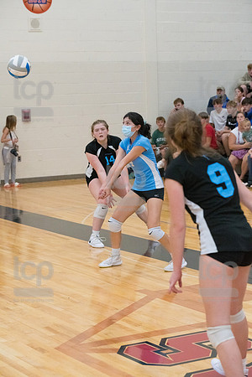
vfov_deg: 22.1
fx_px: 966
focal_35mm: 92
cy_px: 188
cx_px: 126
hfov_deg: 14.9
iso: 6400
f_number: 4.5
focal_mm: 92
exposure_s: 1/1000
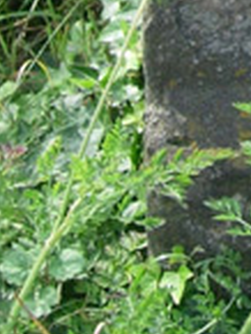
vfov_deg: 9.6
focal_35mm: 189
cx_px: 451
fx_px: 1825
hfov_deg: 7.6
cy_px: -394
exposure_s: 1/373
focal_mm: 7.8
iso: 64
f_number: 2.8
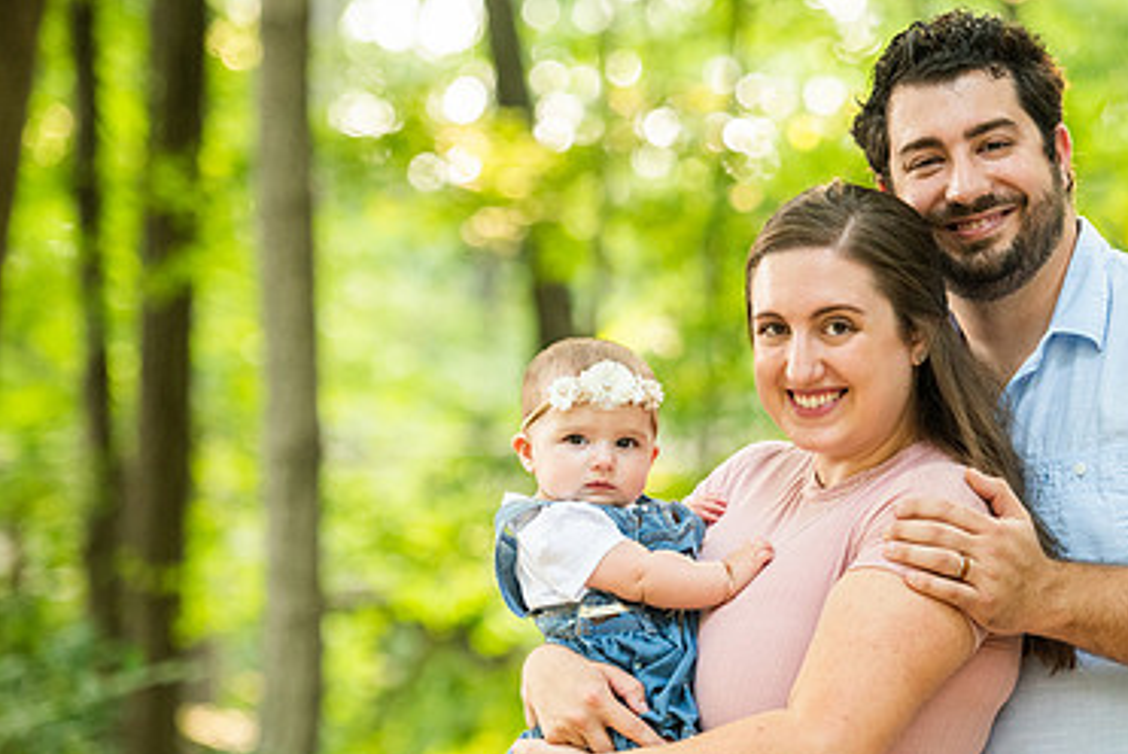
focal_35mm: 184
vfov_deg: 7.5
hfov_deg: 11.1
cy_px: 464
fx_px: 5770
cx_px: 830
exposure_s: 1/200
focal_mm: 116
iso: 1250
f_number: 2.8
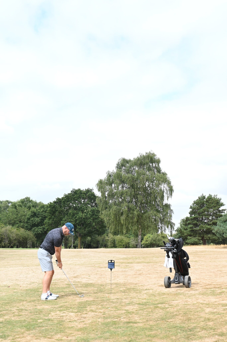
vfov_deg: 35.1
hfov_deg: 23.8
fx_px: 540
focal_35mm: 57
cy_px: 171
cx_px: 114
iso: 200
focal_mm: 57
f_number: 11
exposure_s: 1/100
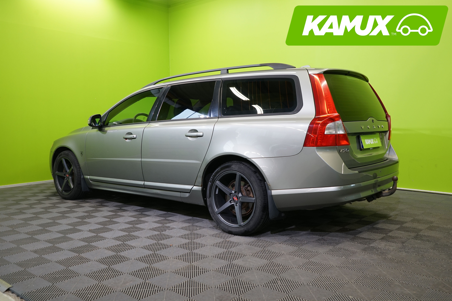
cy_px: 146
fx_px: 402
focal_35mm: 32
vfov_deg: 41.1
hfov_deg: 58.7
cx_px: 227
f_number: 6.3
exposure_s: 1/30
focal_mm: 31
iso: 640
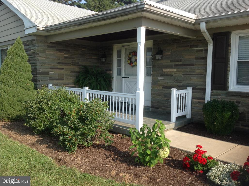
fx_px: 251
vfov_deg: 40.6
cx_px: 124
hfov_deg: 52.7
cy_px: 93
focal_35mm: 35
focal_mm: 4.28
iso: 50
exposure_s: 1/889
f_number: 2.4
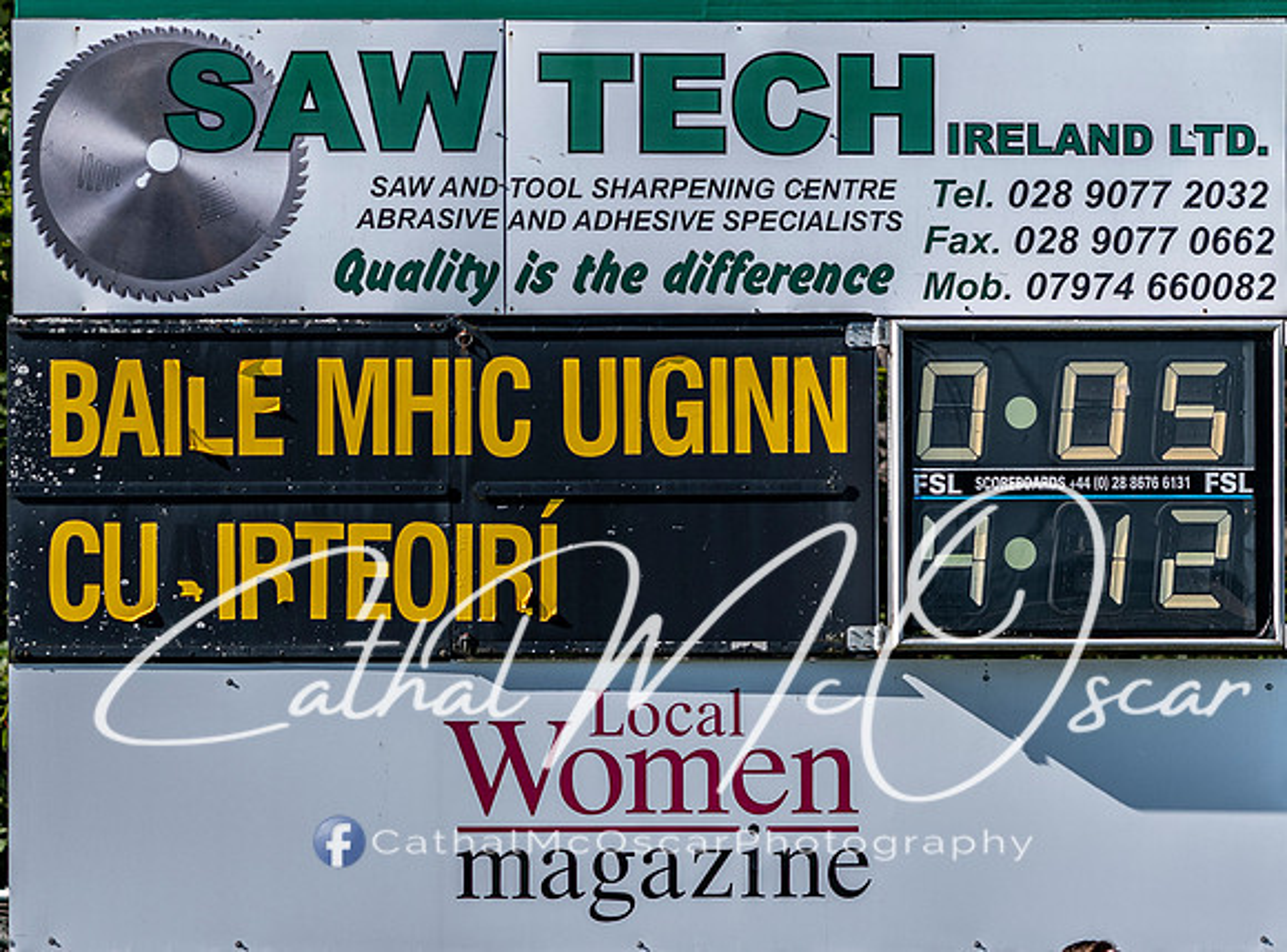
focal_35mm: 745
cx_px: 556
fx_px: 27545
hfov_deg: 2.7
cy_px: 622
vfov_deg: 2.0
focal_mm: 300
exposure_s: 1/2500
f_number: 2.8
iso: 160
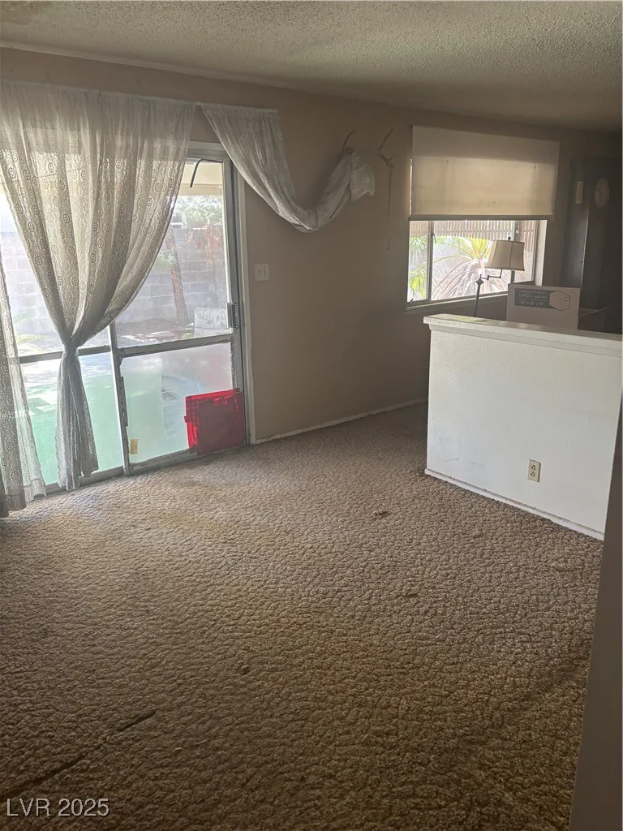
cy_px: 416
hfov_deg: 53.1
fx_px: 624
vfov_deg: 67.3
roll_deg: +0.2
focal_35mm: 26
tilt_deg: -17.7
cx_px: 312
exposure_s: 1/60
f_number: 1.6
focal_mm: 5.96
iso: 160
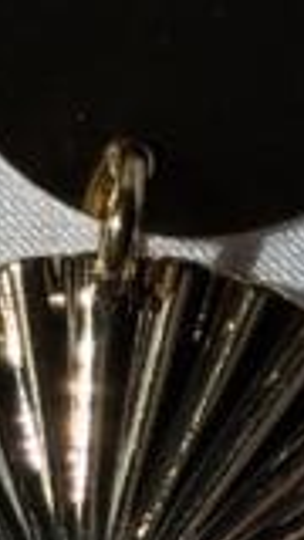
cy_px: 638
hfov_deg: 3.3
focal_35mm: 363
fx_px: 5202
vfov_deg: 5.9
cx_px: 581
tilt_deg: -82.7
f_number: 1.6
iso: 40
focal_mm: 5.96
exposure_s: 1/7194
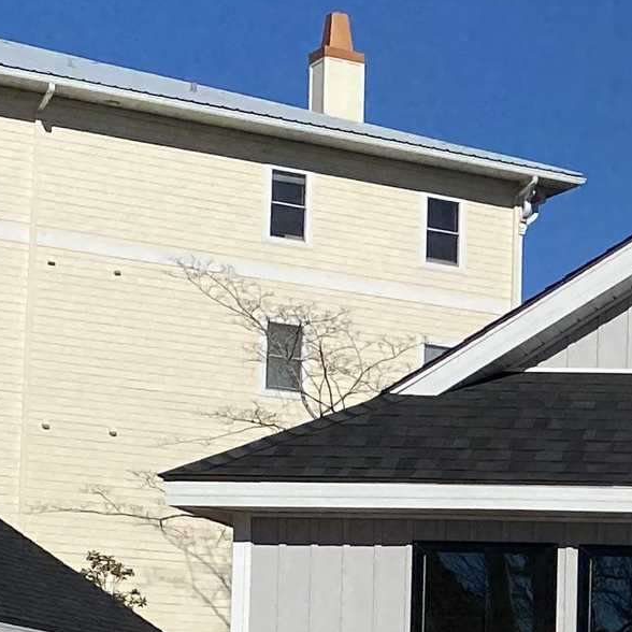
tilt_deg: +1.9
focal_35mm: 120
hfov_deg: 13.0
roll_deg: -1.4
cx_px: 1190
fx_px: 2479
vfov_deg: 14.2
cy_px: 712
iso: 32
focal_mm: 4.25
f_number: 1.8
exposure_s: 1/8197
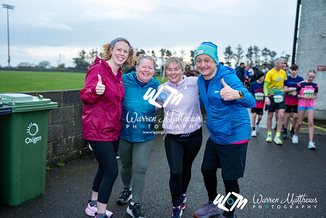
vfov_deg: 37.9
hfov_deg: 54.4
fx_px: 317
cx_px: 163
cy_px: 109
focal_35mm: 35
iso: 100
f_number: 4
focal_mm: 35
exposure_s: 1/200
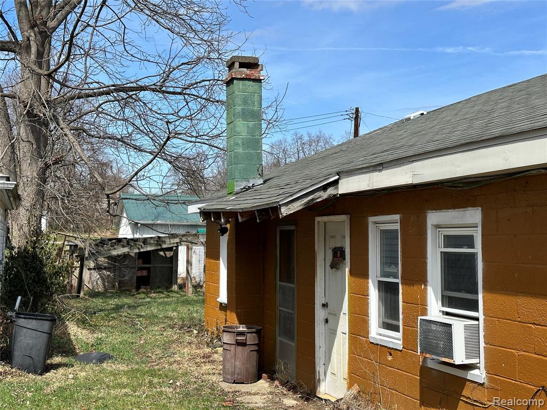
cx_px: 274
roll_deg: -1.7
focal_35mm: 48
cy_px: 205
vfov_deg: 30.3
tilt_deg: +2.4
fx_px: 758
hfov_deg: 39.7
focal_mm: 6.86
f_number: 1.78
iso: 64
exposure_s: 1/3731
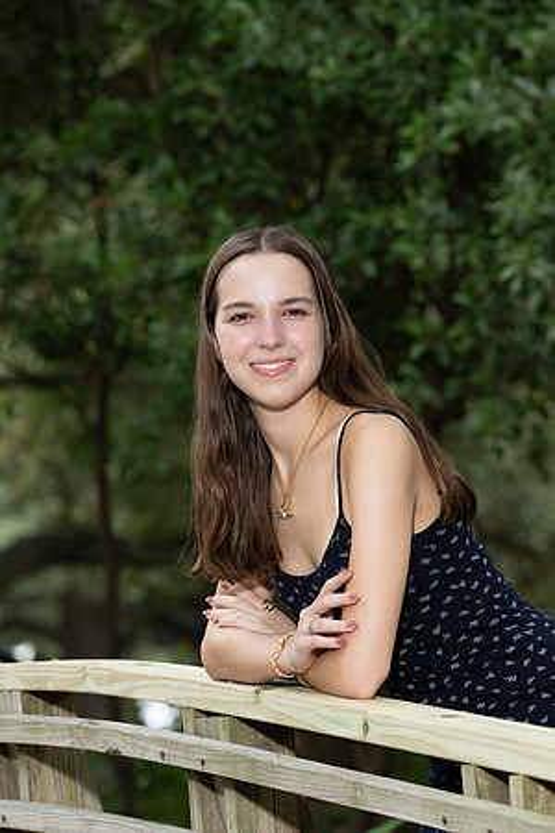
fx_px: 4625
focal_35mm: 200
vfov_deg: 10.3
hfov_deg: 6.9
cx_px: 278
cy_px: 416
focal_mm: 200
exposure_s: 1/200
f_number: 8
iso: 1000
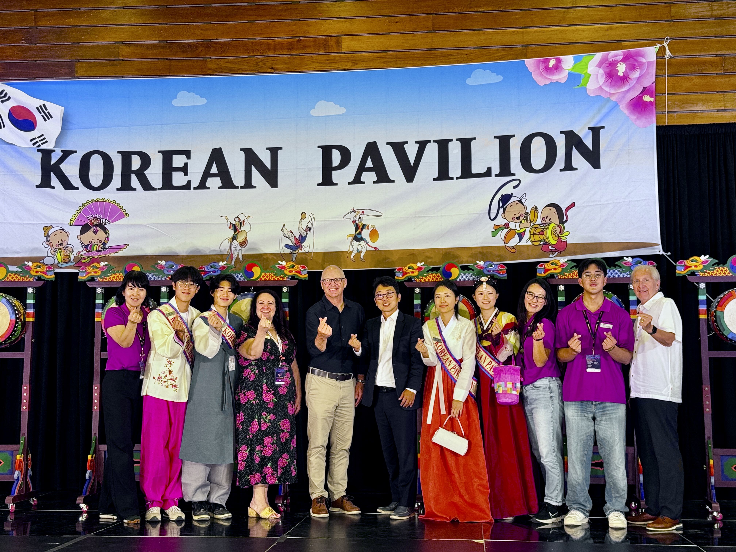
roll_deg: +0.0
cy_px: 276
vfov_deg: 30.3
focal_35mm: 48
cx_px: 368
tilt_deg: +6.5
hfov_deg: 39.7
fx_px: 1021
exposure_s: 1/60
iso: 100
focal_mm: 6.76
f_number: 1.78
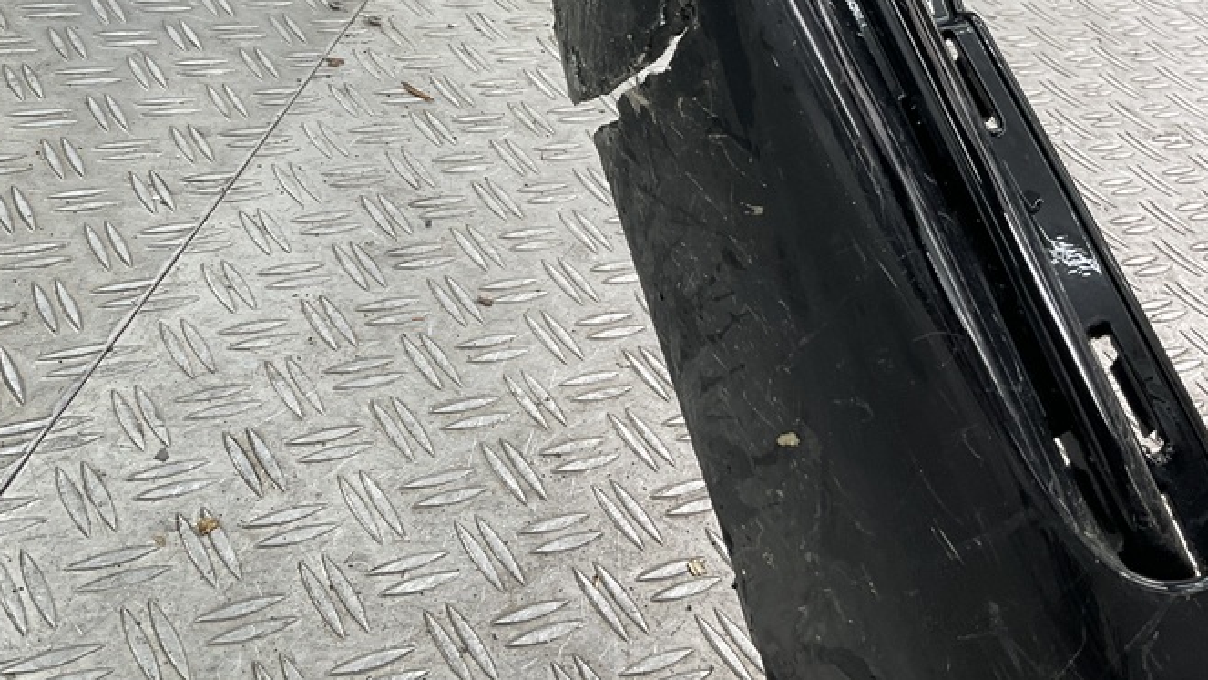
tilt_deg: -28.4
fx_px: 1538
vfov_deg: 24.1
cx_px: 426
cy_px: 40
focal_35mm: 48
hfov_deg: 42.4
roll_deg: -17.3
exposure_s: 1/100
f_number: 1.8
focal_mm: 3
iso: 32
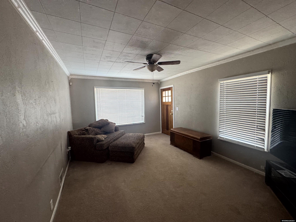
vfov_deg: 85.7
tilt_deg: -3.8
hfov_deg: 102.1
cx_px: 148
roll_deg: +2.5
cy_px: 111
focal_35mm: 14
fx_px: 120
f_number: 2.2
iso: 250
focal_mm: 2.22
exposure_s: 1/99
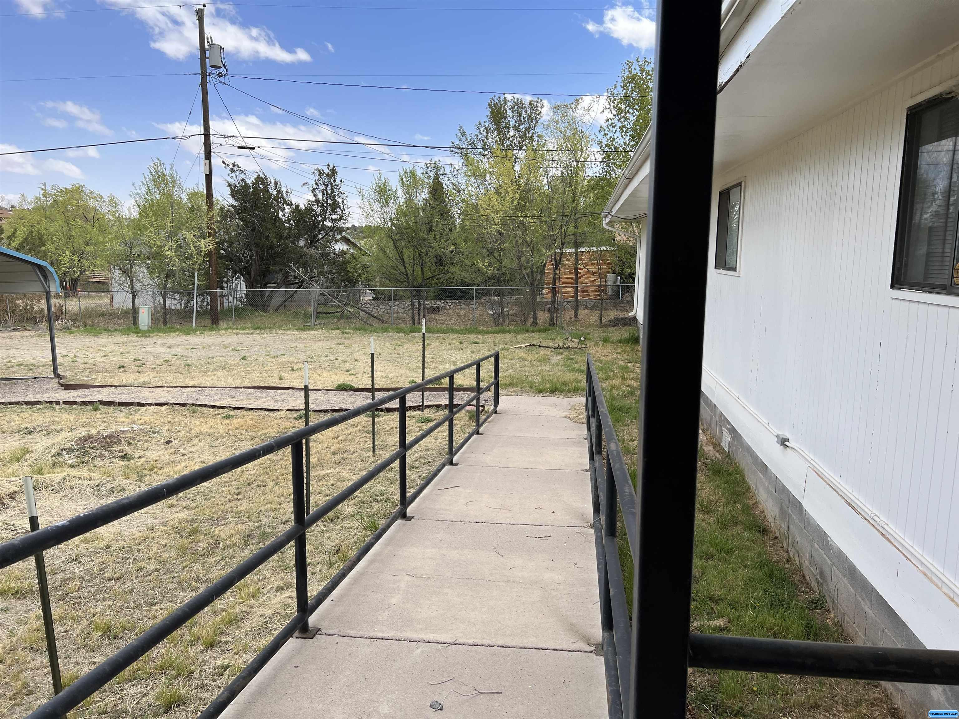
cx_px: 480
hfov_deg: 67.3
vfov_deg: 53.1
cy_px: 360
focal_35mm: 26
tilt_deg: -9.0
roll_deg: +0.0
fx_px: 720
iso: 50
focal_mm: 5.7
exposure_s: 1/1724
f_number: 1.5
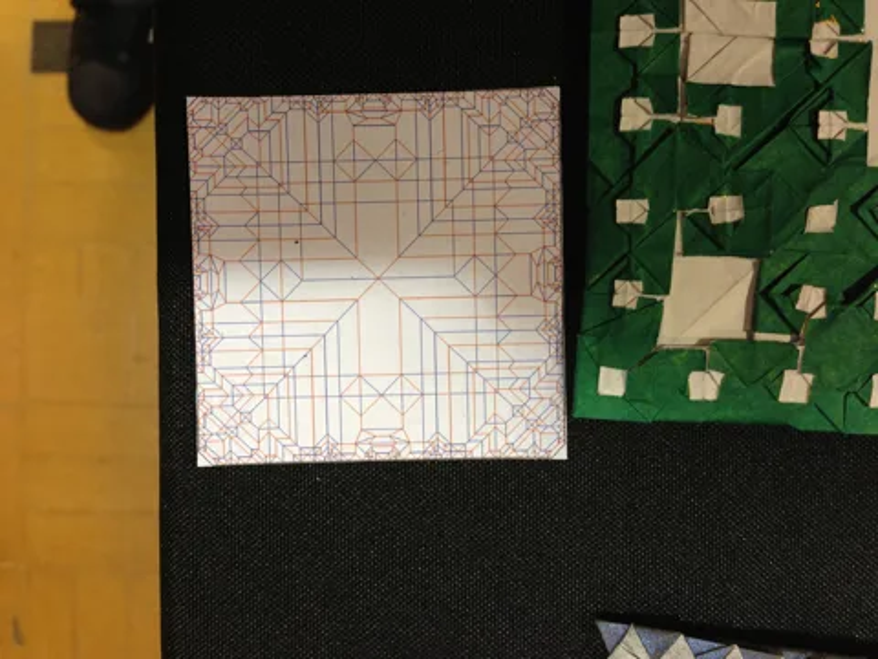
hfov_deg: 55.4
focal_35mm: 33
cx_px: 439
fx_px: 837
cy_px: 330
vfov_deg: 42.9
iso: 64
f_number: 2.4
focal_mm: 4.13
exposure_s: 1/60
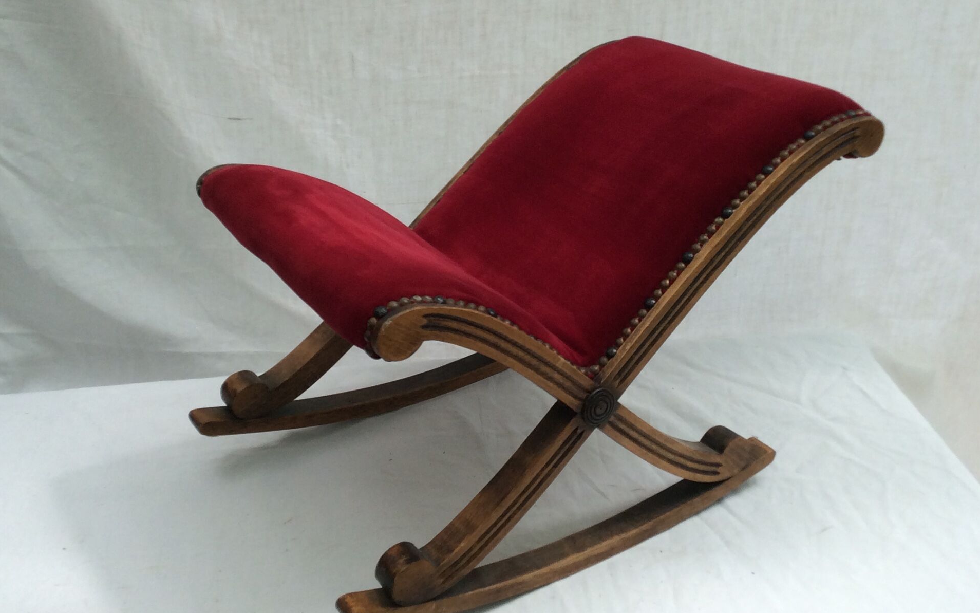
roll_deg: +0.6
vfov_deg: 27.9
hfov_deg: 43.5
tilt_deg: -24.9
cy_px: 237
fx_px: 1229
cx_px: 488
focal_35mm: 46
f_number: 2.4
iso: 32
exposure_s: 1/233
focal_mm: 3.3
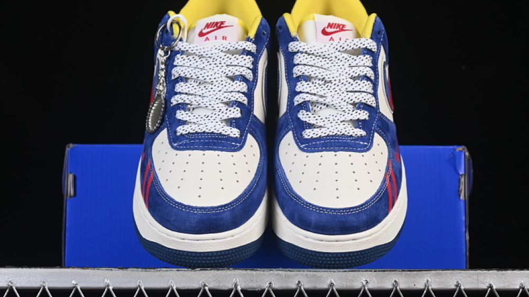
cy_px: 151
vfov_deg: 14.2
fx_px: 1192
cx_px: 264
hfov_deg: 25.0
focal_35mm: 85
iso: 160
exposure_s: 1/80
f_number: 8
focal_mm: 50
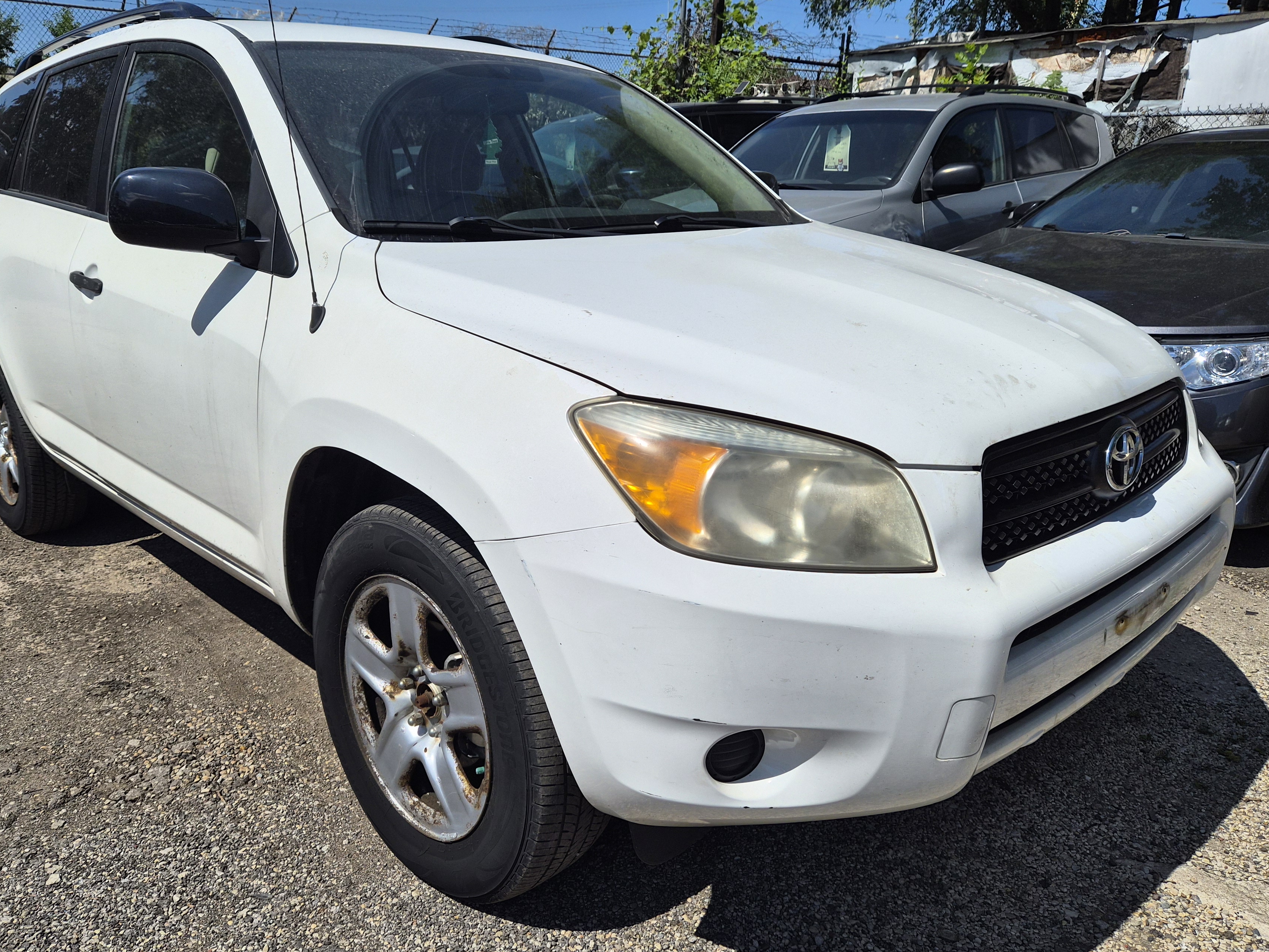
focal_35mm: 27
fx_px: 990
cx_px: 581
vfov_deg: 51.4
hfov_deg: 65.2
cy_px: 468
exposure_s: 1/7696
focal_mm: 5.4
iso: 50
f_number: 1.8
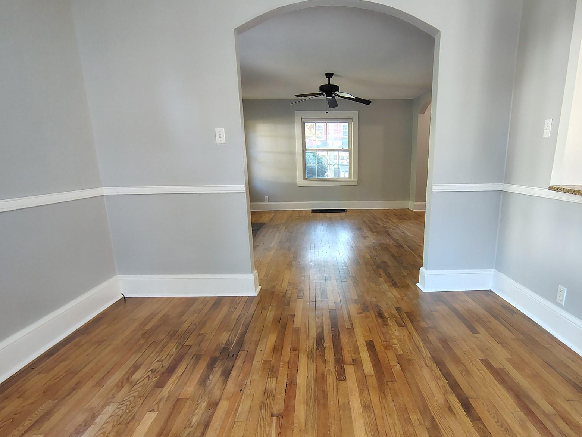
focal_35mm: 21
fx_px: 353
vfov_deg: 63.0
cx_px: 337
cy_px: 256
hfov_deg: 78.4
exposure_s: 1/24
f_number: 2.2
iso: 416
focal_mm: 2.13
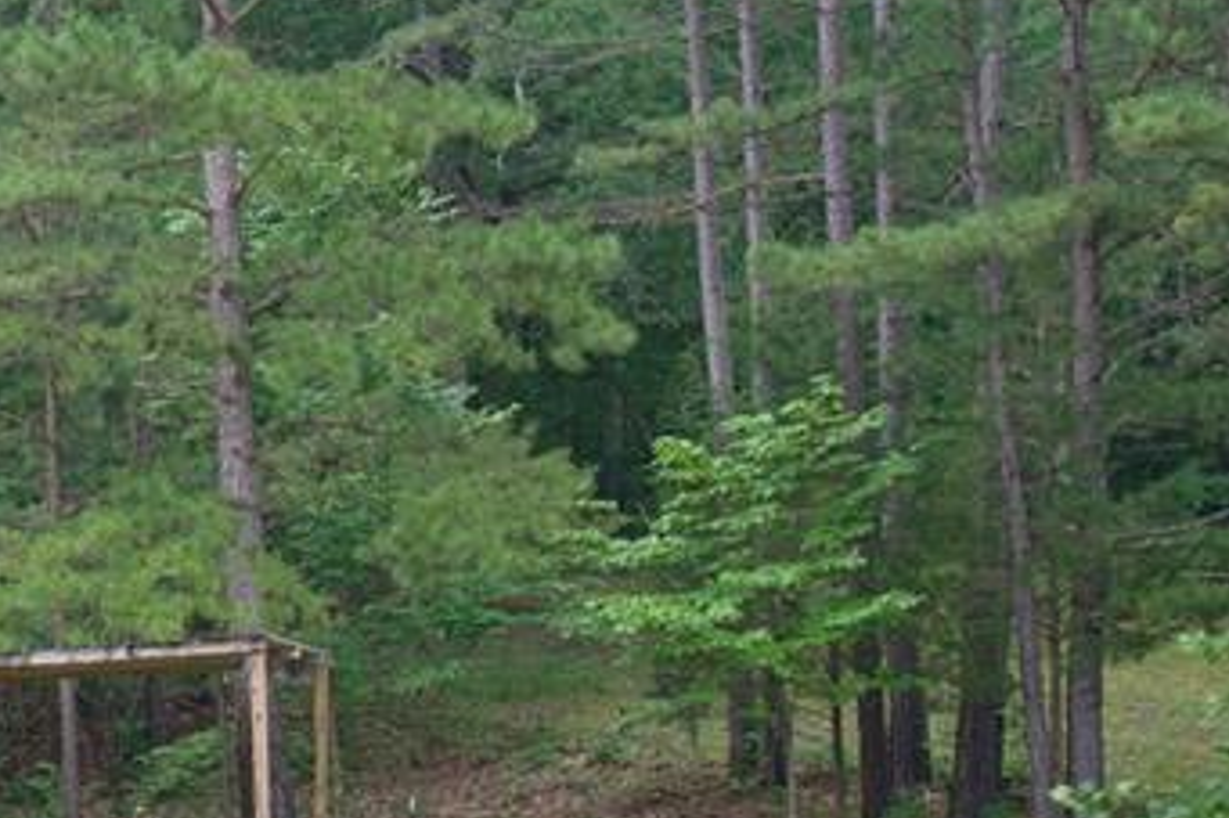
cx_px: -555
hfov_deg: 20.4
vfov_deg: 15.3
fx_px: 2969
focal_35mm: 87
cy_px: 894
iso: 200
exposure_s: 1/30
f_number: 6.3
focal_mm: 29
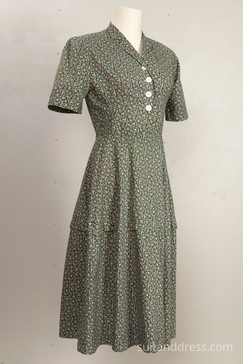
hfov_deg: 28.1
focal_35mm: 48
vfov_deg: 41.1
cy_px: 182
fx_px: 486
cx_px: 122
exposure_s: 1/13
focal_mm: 32
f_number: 6.3
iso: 200
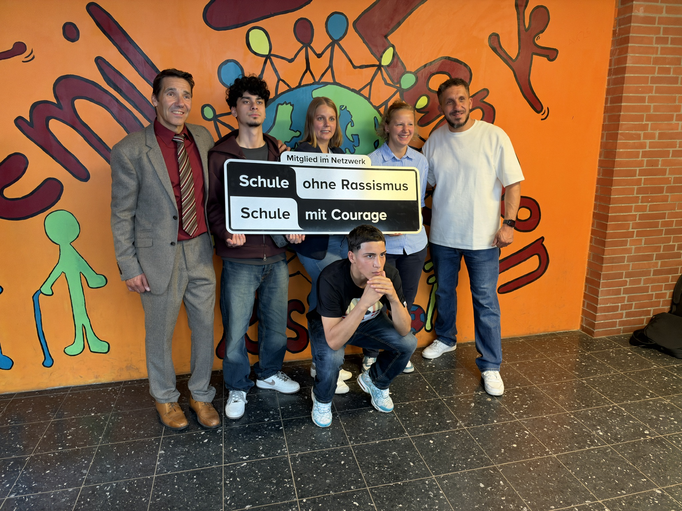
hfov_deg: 71.6
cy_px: 256
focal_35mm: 24
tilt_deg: -13.0
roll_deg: +1.0
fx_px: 473
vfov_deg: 56.8
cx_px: 341
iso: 640
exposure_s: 1/100
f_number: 1.48
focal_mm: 6.93
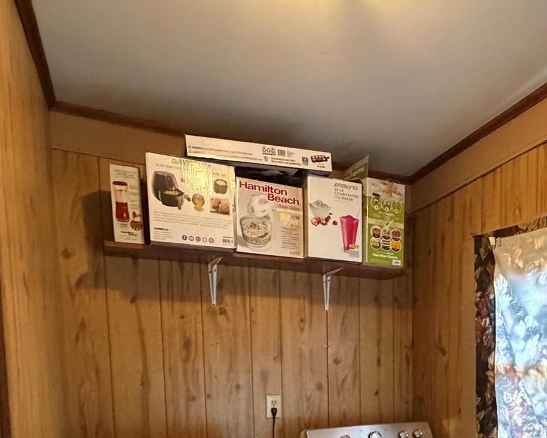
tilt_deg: -6.1
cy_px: 416
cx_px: 422
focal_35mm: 32
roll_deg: -0.1
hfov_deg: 52.7
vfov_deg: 41.2
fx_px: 518
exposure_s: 1/60
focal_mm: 2.22
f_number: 2.2
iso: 800
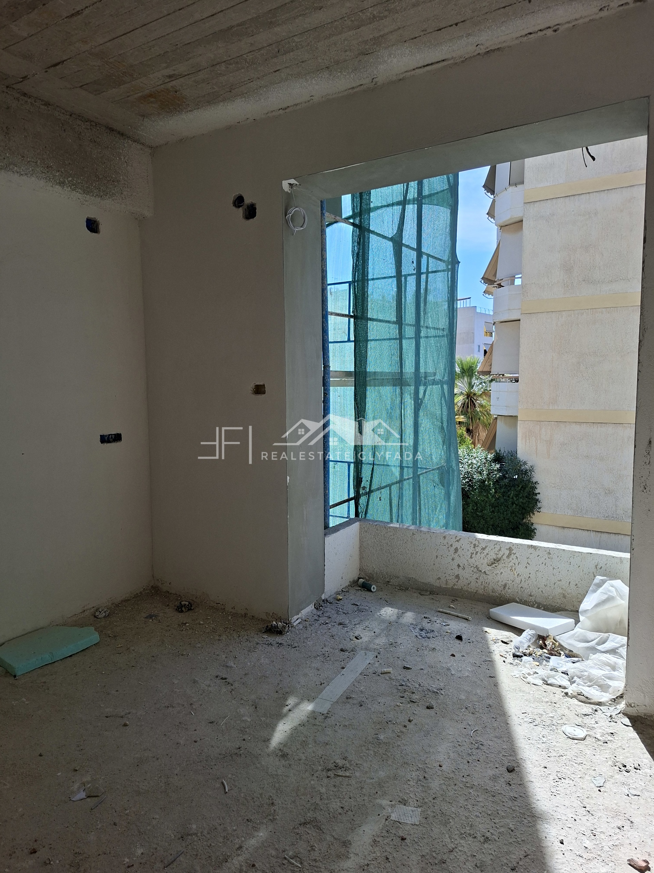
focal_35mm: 23
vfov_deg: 73.9
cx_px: 327
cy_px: 436
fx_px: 579
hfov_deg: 58.9
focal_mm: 5.54
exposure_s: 1/1263
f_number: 1.8
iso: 50
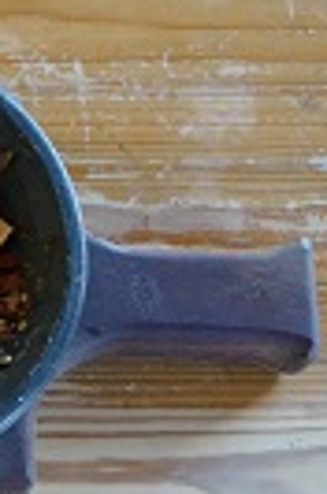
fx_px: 2246
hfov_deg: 7.1
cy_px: 776
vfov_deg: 11.9
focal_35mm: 164
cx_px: -773
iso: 1600
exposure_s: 1/160
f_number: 4
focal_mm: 34
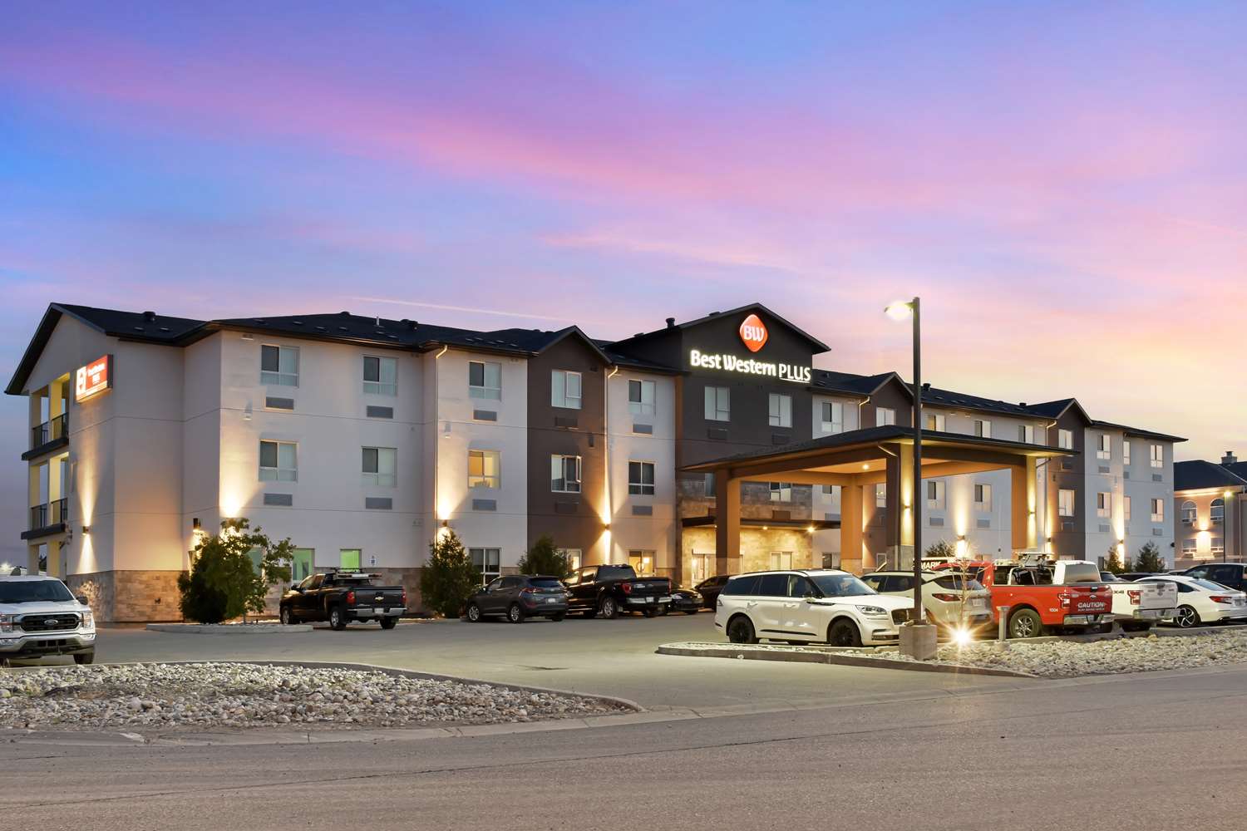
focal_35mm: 33
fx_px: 1143
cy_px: 416
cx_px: 624
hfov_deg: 57.2
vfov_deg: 40.0
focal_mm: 22
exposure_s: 3
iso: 400
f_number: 8
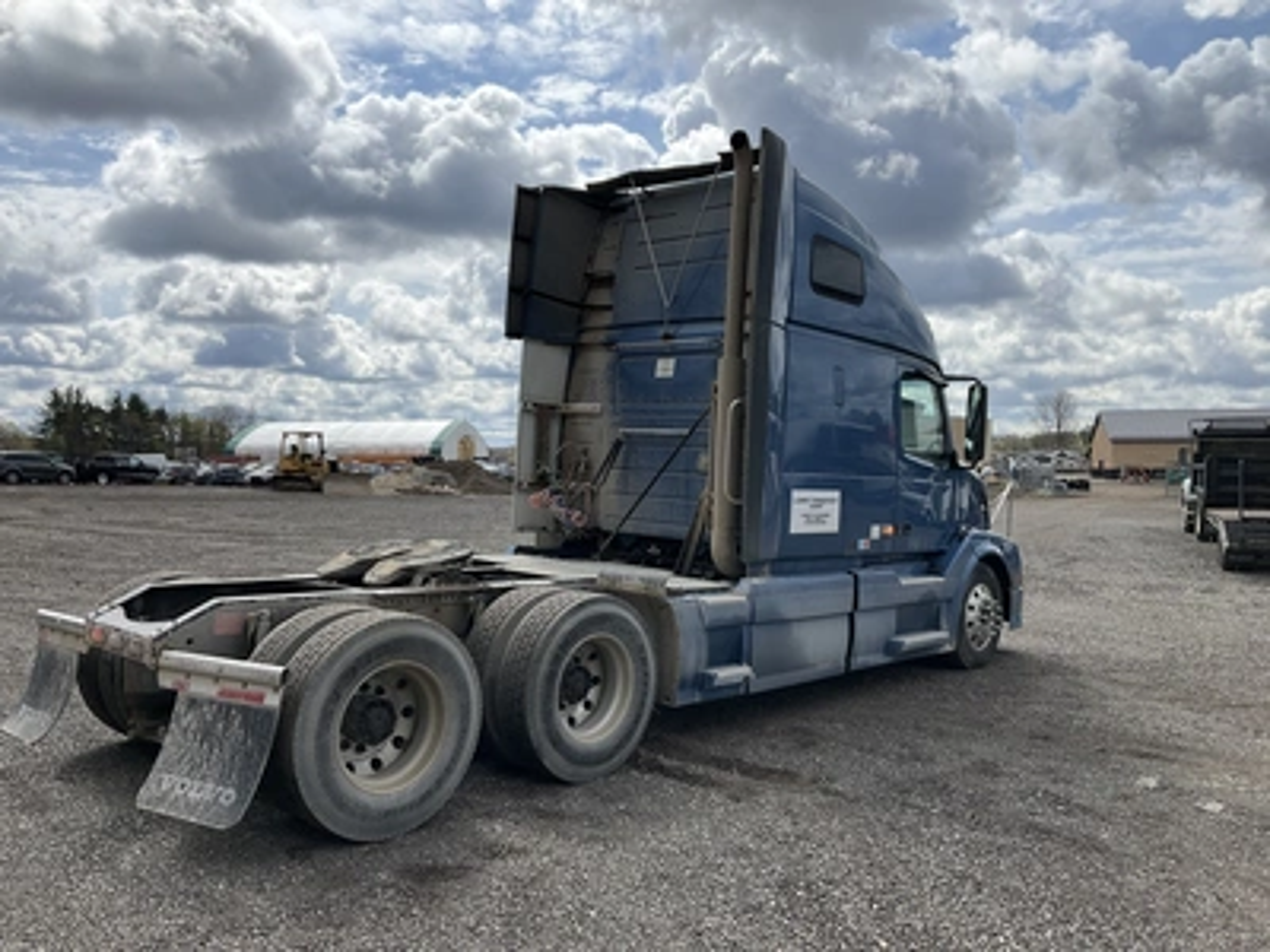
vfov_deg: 48.2
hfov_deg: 61.7
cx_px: 635
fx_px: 1064
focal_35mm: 29
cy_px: 476
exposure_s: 1/3125
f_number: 1.8
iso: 25
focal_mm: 3
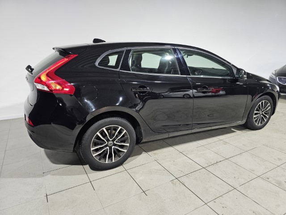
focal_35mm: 23
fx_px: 190
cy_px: 108
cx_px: 143
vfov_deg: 58.9
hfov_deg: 73.9
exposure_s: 1/100
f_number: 1.7
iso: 200
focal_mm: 6.3
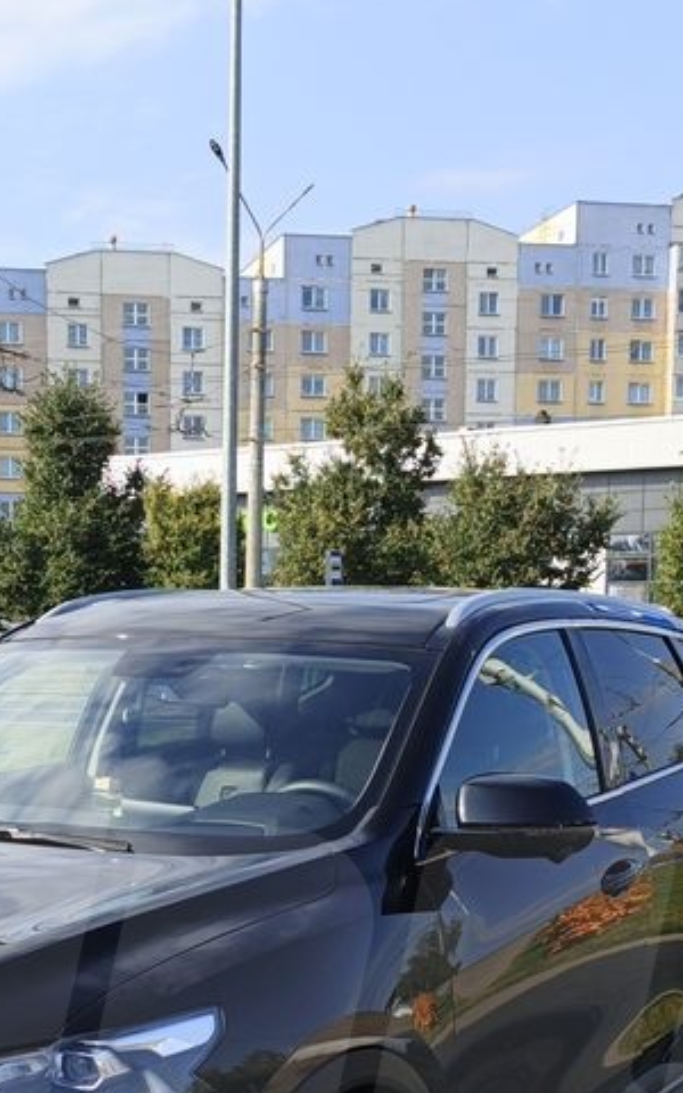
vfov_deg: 31.9
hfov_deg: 21.2
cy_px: 975
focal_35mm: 61
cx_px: 189
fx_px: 1817
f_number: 1.8
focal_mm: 5.89
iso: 50
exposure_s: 1/100
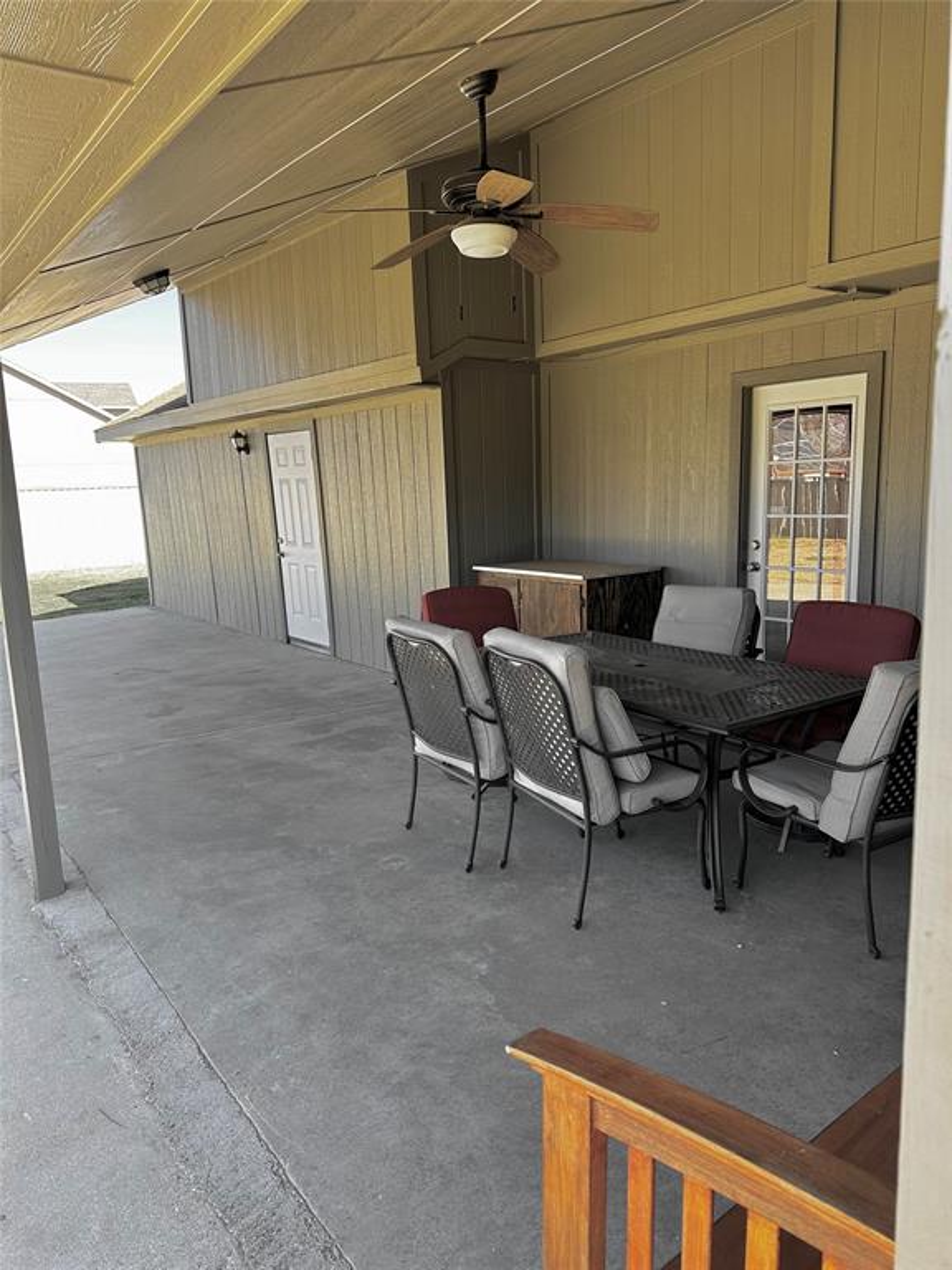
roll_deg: +1.1
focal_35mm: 24
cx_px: 476
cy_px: 635
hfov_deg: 56.8
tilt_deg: -10.0
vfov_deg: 71.6
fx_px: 880
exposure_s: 1/383
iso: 80
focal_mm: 6.86
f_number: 1.78
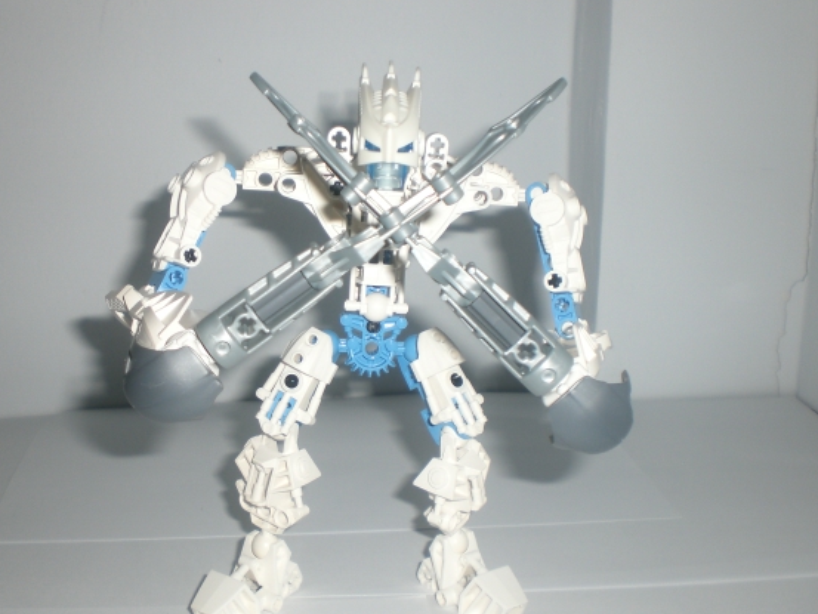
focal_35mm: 44
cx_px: 354
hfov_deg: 42.8
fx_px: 1040
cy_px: 300
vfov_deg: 32.9
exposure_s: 1/60
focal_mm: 6.3
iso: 50
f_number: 3.1
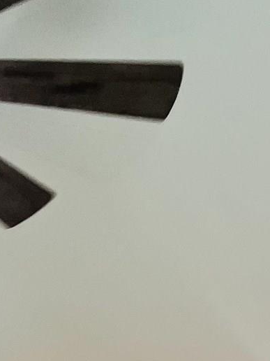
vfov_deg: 15.6
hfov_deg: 12.3
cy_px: 547
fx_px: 1206
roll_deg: -1.1
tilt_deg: +16.3
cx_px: -93
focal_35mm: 116
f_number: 1.5
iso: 100
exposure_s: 1/120
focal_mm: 5.7
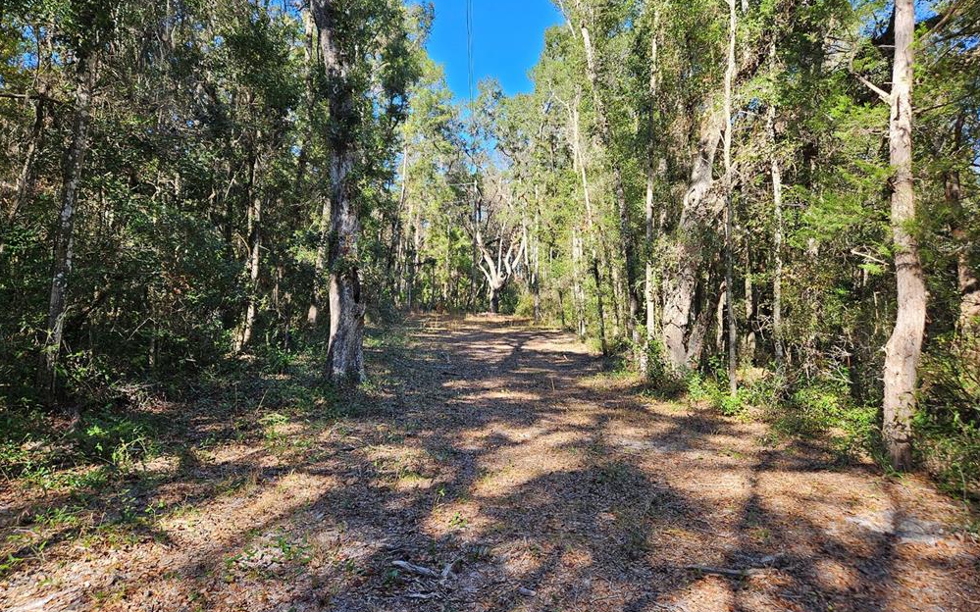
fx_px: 668
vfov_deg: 49.0
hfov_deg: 72.6
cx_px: 483
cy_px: 246
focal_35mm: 25
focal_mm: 5.4
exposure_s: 1/297
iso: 25
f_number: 1.8
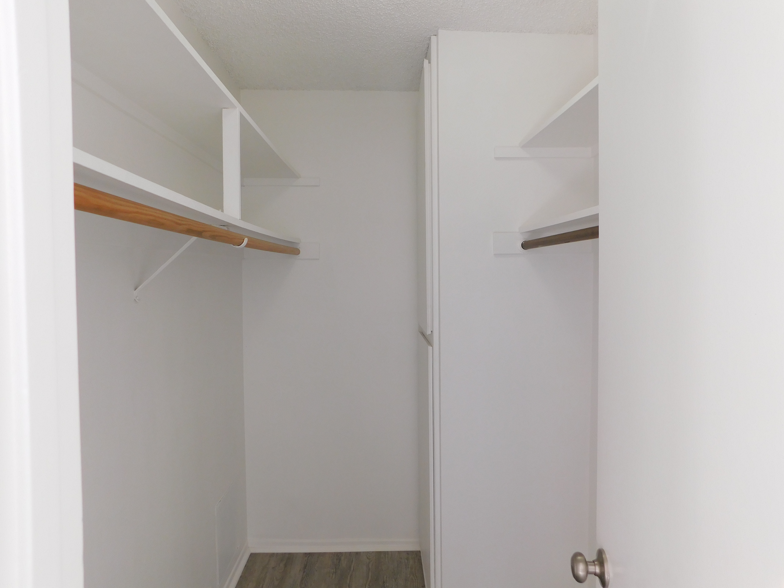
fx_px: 544
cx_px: 392
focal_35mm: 24
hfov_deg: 71.6
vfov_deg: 56.8
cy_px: 294
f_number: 3
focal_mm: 4.1
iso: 125
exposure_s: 1/30
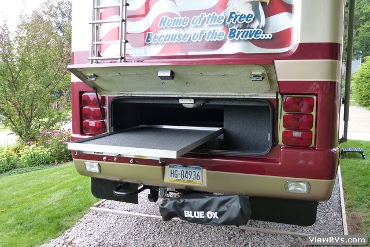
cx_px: 185
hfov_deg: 55.8
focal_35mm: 34
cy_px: 124
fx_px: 350
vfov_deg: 39.0
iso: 250
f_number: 3
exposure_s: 1/60
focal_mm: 5.9
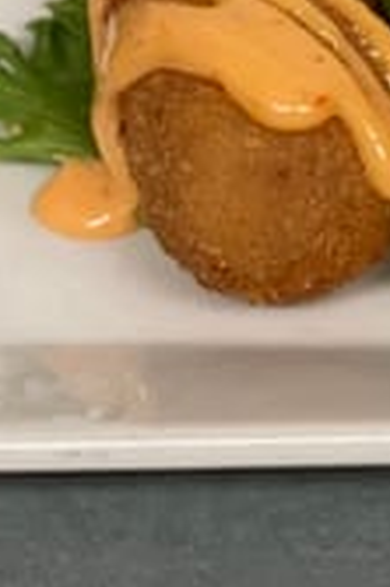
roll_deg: -0.1
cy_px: 148
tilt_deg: -40.1
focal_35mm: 207
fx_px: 3370
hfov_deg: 6.4
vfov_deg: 9.9
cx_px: 812
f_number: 2
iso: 160
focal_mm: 6
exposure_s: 1/60
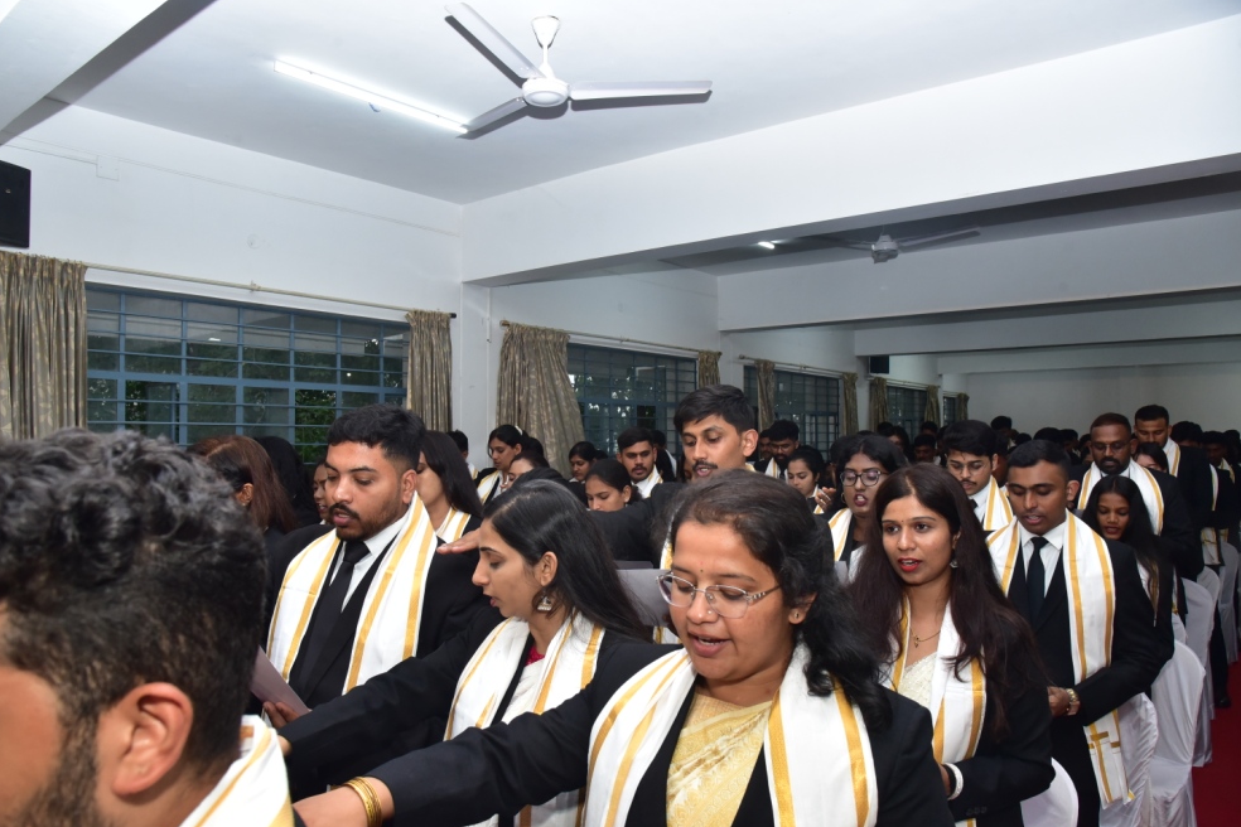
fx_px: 862
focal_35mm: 25
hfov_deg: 71.5
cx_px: 597
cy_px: 427
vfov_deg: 51.3
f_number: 7.1
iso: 2000
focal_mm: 24
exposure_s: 1/160
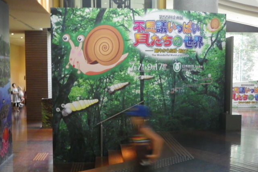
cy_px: 89
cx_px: 128
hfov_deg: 44.5
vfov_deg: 30.5
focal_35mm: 44
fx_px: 315
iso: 800
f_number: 4.2
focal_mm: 7.5
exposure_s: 1/13
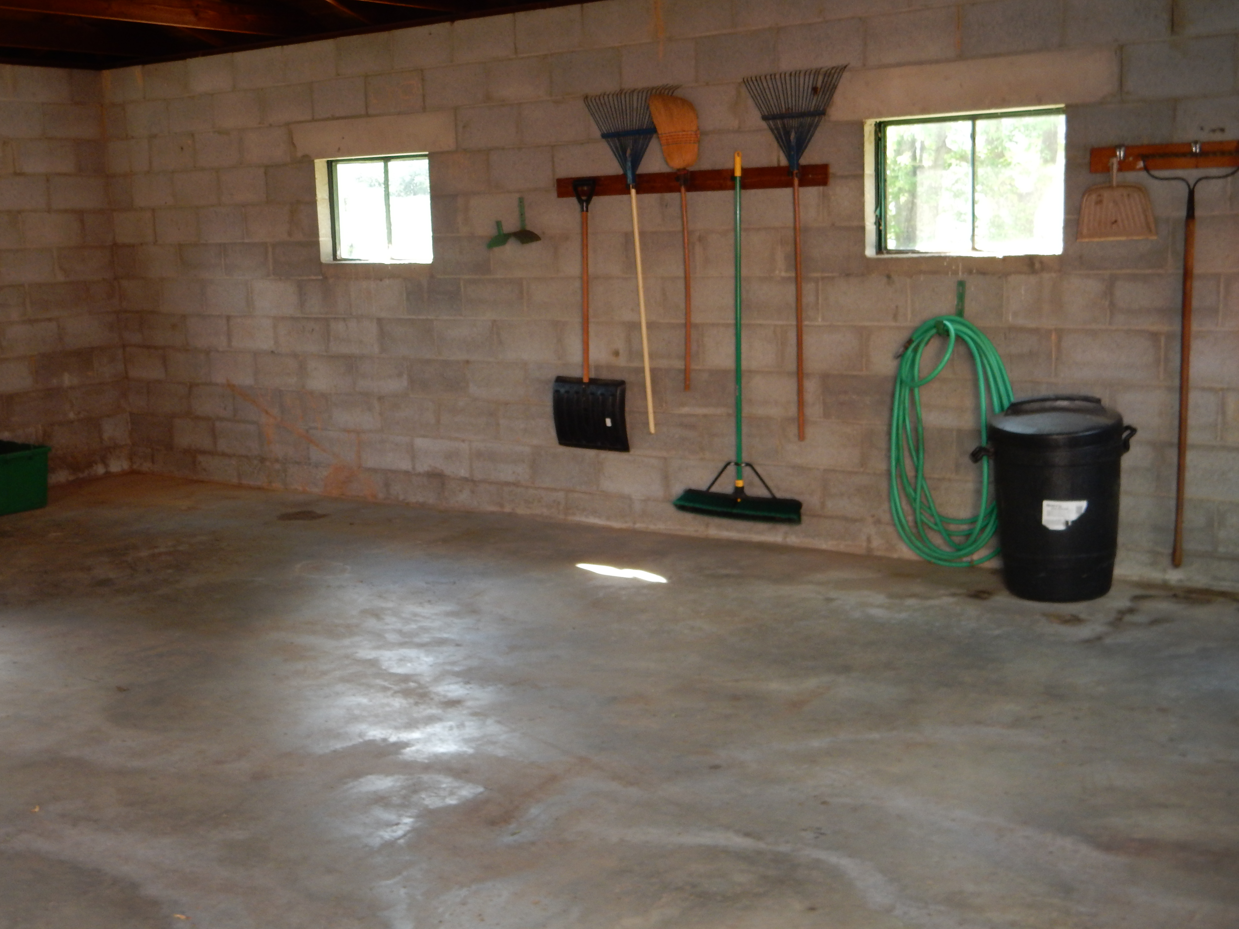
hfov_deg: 43.9
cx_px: 620
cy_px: 464
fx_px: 1539
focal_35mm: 43
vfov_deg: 33.6
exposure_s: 1/30
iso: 200
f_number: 4.2
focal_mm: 7.6
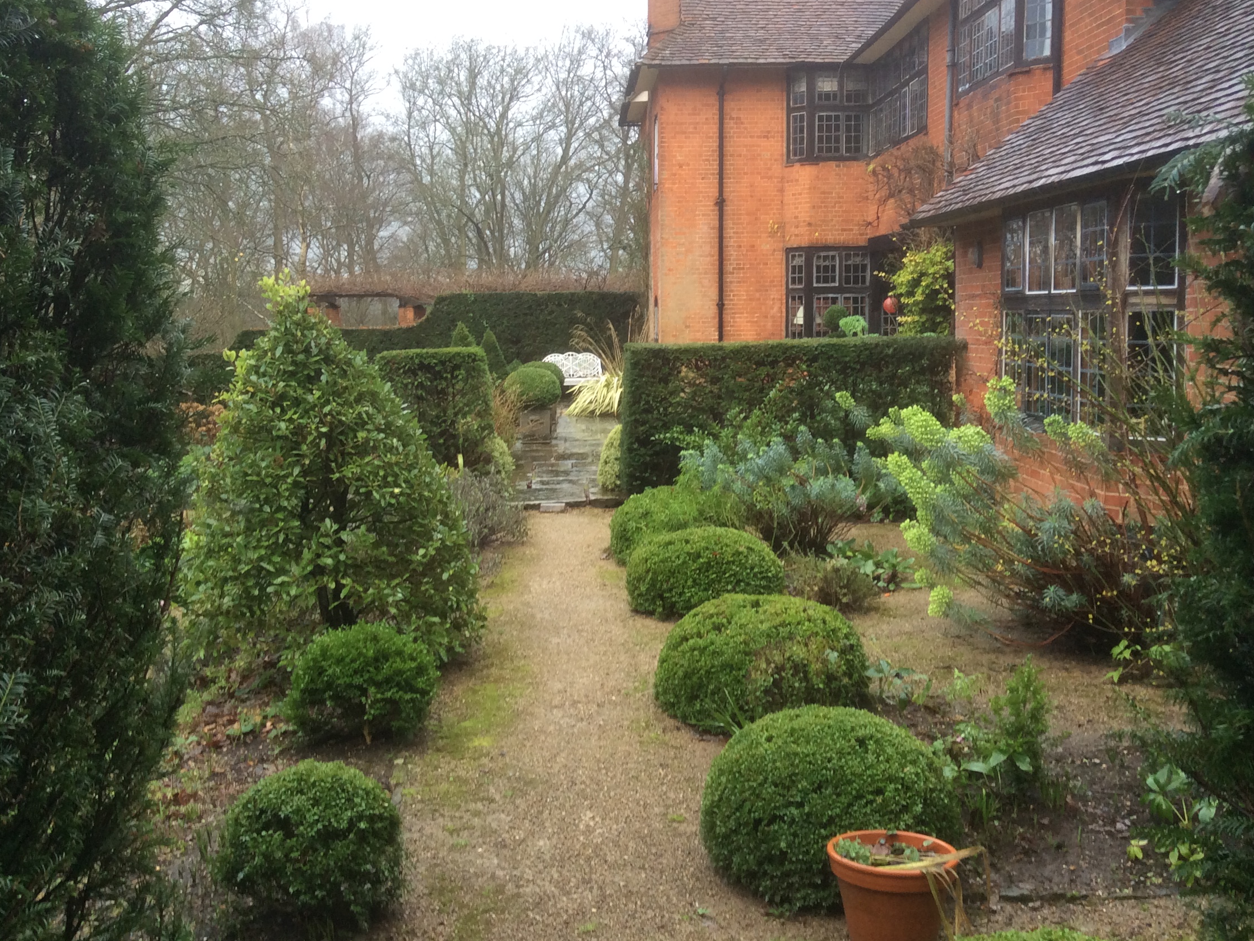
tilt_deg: -2.8
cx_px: 608
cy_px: 412
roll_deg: +1.7
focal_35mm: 37
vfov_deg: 38.6
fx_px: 1341
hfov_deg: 50.1
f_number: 2.4
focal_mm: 3.3
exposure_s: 1/50
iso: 32
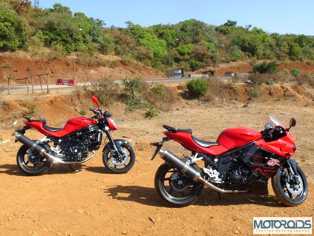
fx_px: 354
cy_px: 118
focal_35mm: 39
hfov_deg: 47.9
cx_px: 157
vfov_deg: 36.8
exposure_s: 1/400
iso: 100
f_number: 5.6
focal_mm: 6.9
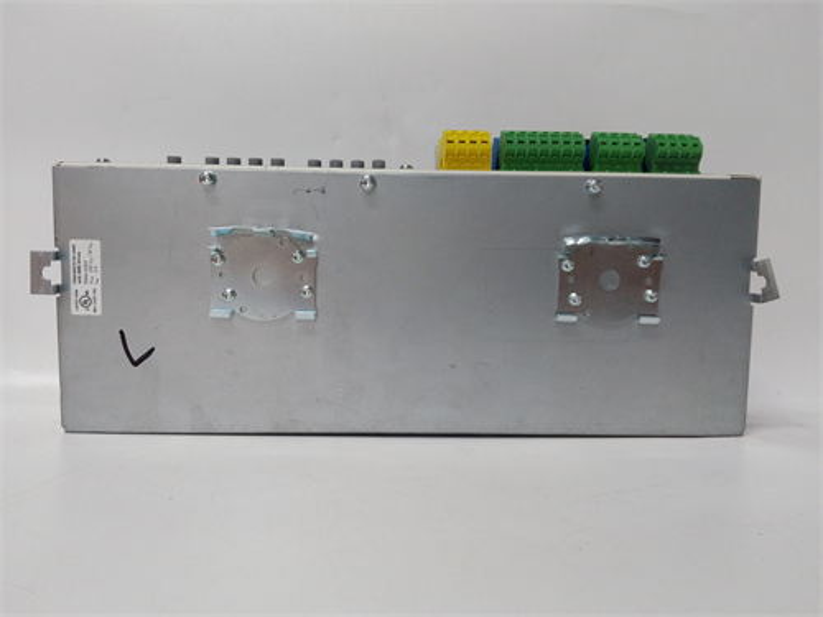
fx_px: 642
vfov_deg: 51.4
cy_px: 308
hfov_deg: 65.3
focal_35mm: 27
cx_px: 412
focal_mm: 3.79
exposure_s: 1/33
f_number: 2
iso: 182
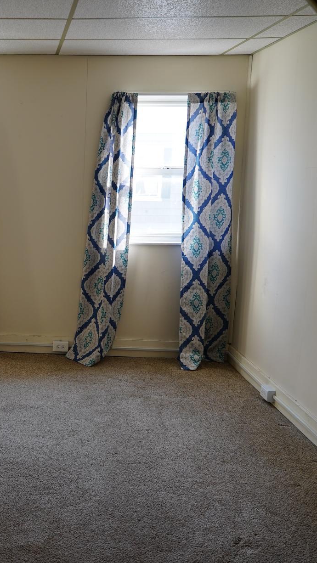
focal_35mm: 42
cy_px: 281
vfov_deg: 48.4
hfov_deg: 26.7
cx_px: -4
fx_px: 627
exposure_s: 1/60
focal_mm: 24
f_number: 4
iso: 250
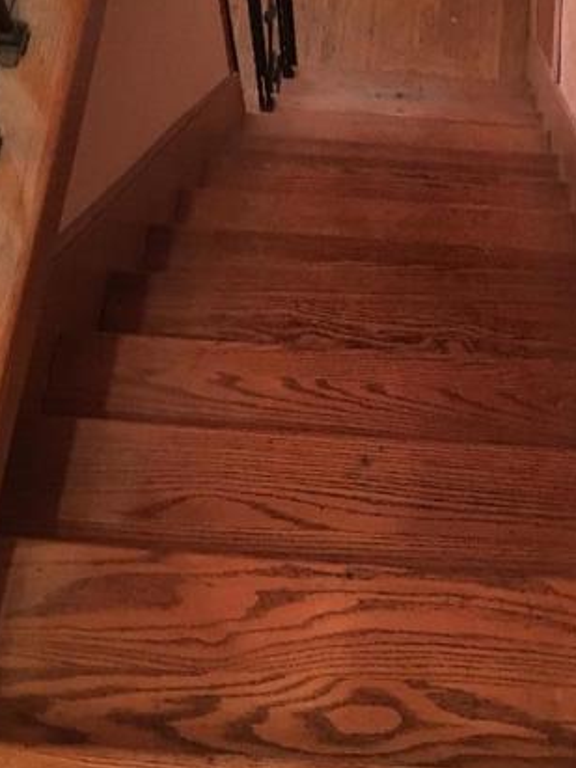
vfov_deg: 35.5
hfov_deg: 26.8
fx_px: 1198
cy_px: 399
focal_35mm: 54
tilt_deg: -65.4
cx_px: 405
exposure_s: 1/15
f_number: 2.2
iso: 800
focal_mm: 4.15
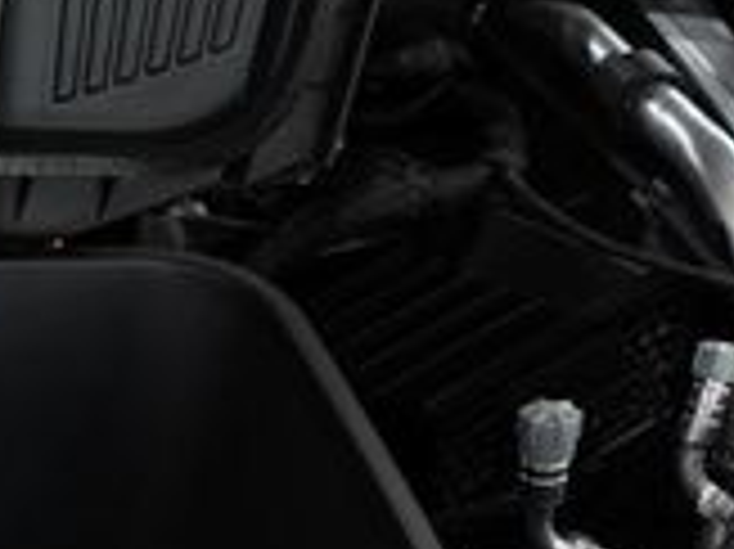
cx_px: -644
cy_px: 641
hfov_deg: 15.5
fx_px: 2246
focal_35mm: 106
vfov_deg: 13.6
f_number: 3.2
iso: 320
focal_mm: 28
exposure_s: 1/40
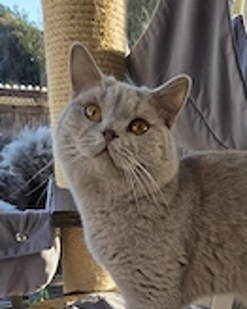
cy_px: 285
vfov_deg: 50.1
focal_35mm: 31
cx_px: 140
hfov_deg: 47.0
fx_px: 284
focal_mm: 2.2
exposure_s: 1/115
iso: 20
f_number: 1.9
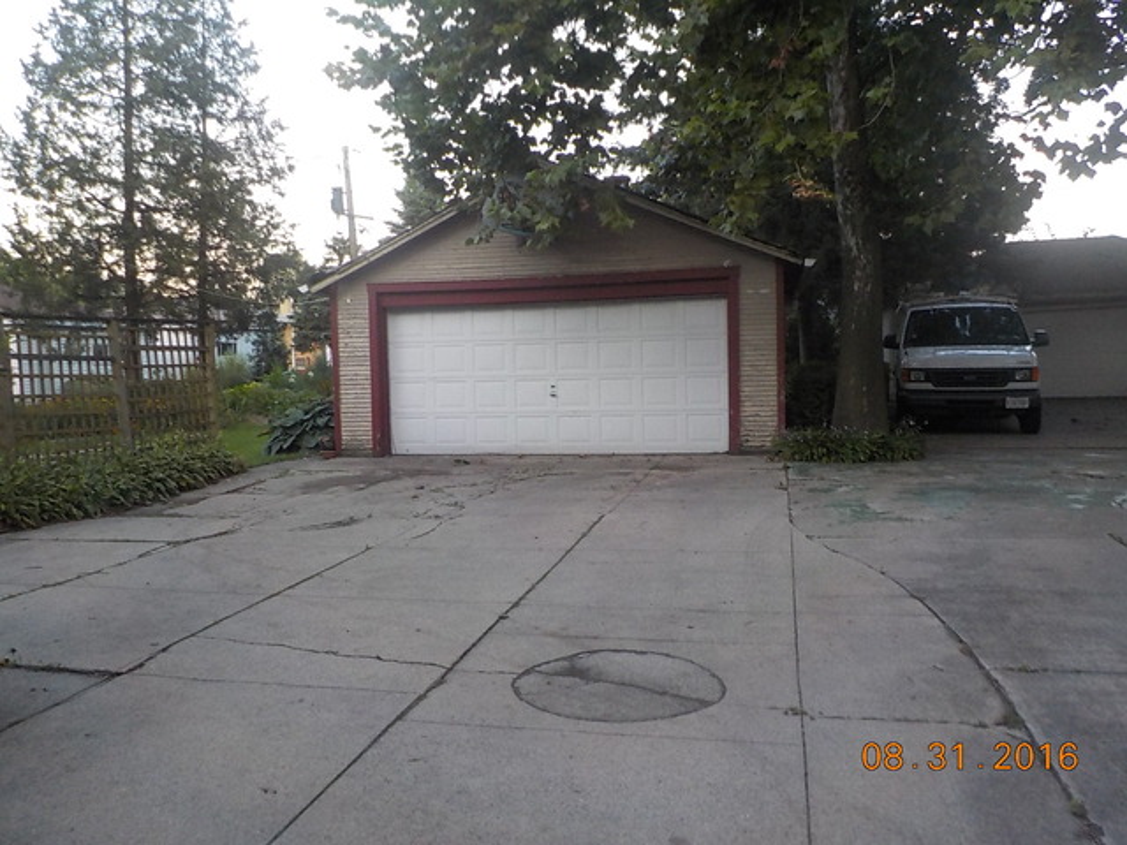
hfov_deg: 60.0
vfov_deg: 46.8
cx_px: 564
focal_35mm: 30
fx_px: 977
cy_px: 422
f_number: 3.3
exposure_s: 1/30
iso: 320
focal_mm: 4.1
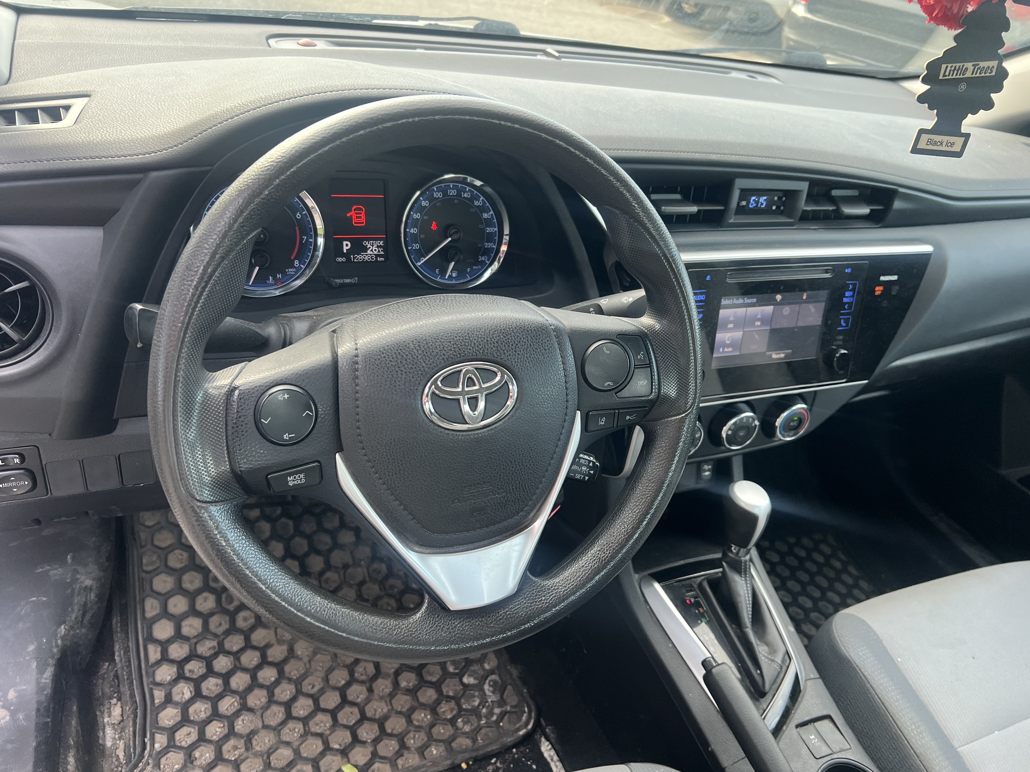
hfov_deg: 65.3
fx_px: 803
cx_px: 532
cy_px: 377
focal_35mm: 27
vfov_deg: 51.3
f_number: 1.5
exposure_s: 1/121
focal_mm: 5.7
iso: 100
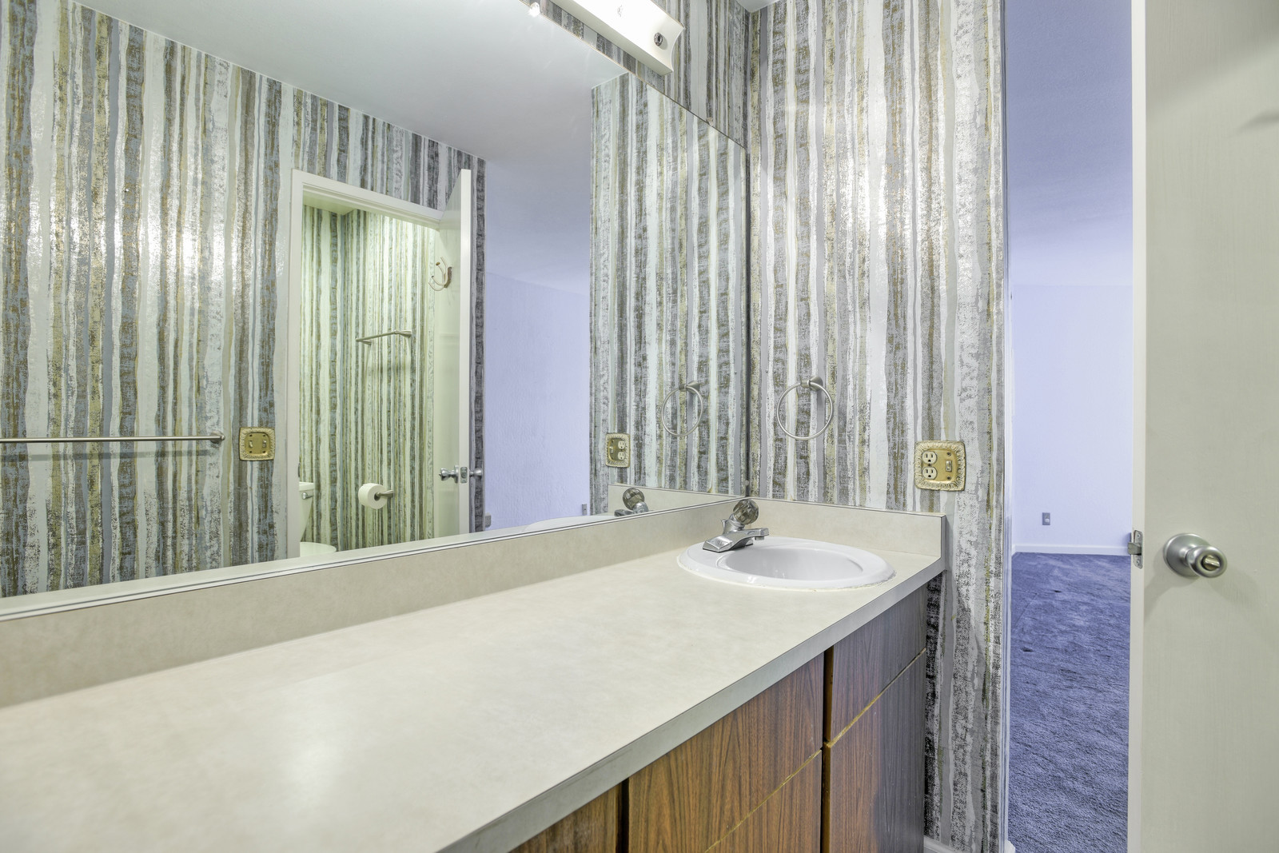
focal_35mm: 17
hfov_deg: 93.3
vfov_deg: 70.5
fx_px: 604
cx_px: 640
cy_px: 426
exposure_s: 1/1.67
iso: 100
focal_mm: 17
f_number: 8
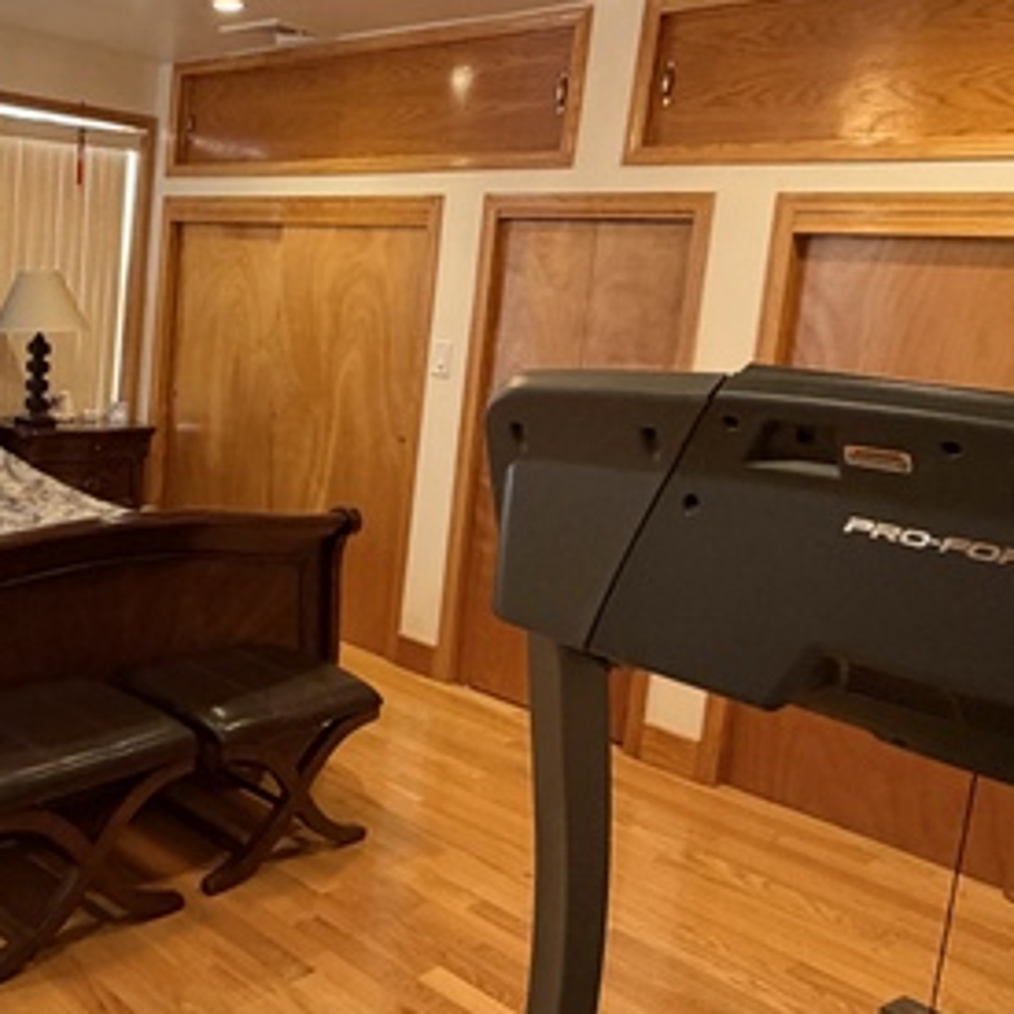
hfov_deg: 44.0
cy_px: 454
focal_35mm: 36
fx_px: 1193
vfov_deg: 46.0
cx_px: 210
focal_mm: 2.22
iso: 320
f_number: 2.2
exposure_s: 1/60
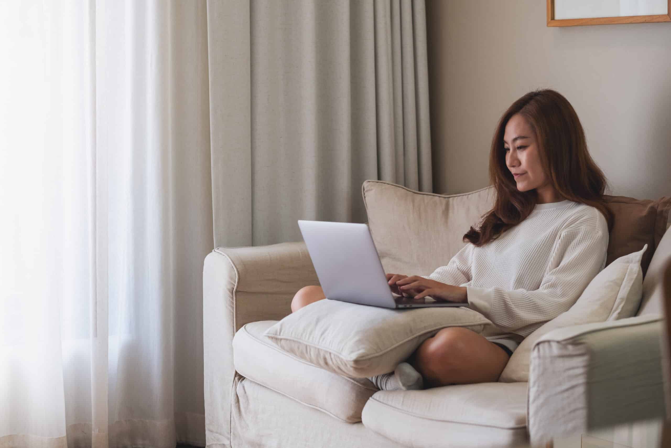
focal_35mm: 84
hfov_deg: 24.2
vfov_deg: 16.3
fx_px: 1566
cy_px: 224
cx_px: 336
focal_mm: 56
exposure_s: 1/350
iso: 200
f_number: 2
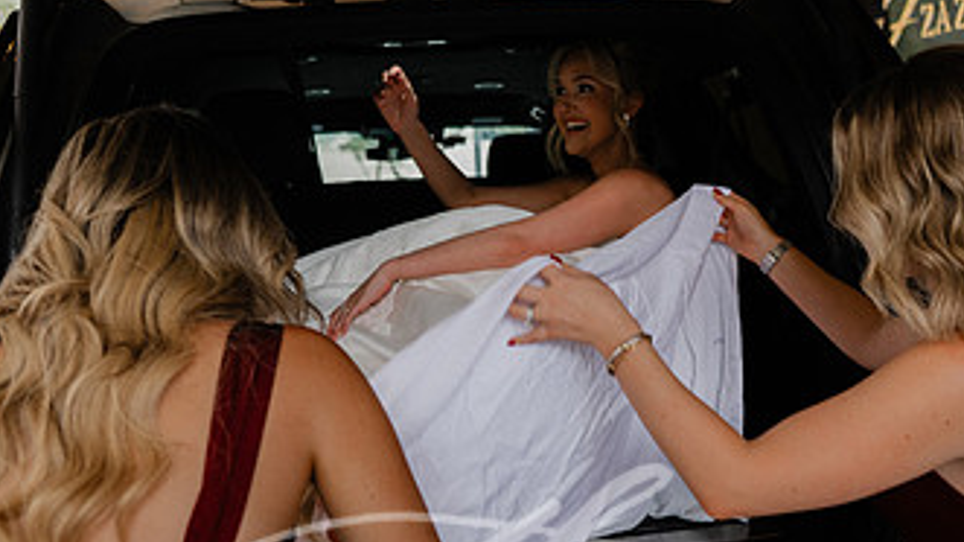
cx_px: 504
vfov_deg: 27.1
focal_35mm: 44
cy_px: 299
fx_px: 1124
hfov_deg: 46.4
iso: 640
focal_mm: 24
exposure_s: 1/250
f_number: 2.8
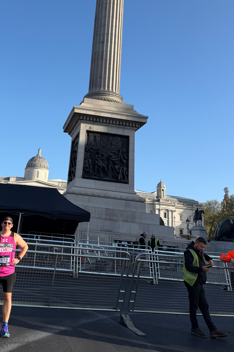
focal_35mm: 36
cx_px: 76
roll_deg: -6.1
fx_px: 351
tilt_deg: +20.9
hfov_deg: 36.5
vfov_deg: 51.5
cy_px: 100
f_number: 1.78
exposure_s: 1/2703
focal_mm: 6.76
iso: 80
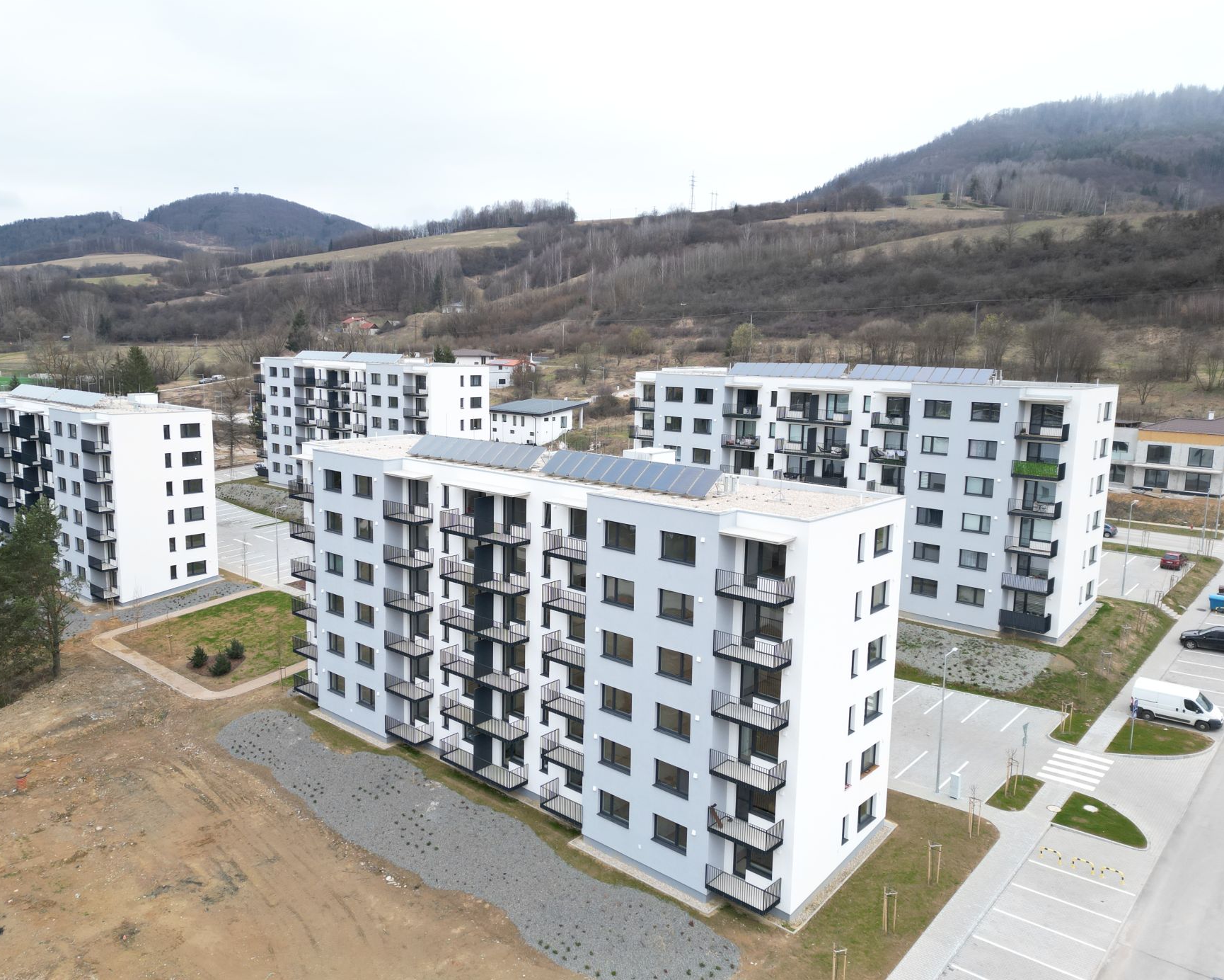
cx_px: 559
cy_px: 482
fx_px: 942
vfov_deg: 54.9
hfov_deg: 65.9
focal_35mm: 26
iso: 100
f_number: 1.7
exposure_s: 1/500
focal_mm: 6.72
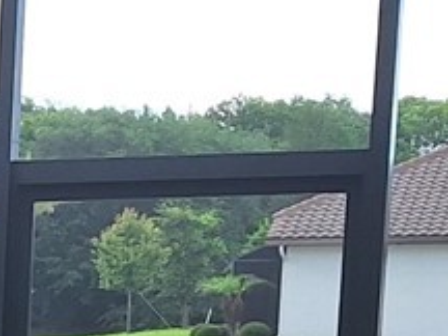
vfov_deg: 8.4
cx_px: -496
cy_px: 622
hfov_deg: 10.5
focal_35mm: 170
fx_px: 2200
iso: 40
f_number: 1.8
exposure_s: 1/667
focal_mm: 5.54
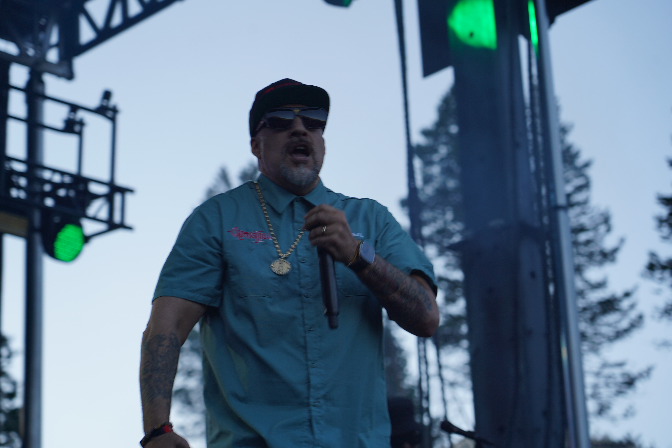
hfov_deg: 19.5
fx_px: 1960
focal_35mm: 105
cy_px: 224
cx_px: 336
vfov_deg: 13.0
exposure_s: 1/250
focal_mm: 105
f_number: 5
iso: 100
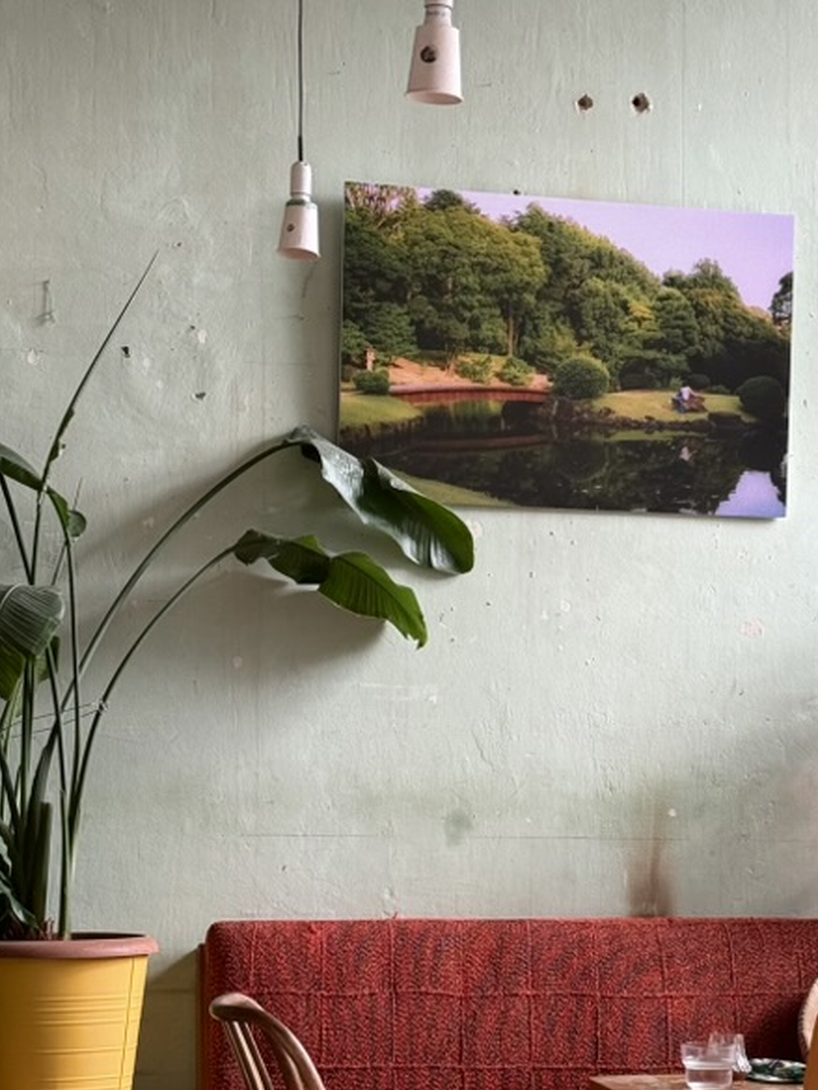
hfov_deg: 17.5
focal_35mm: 84
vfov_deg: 23.2
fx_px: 2646
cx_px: 600
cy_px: 715
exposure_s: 1/190
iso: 80
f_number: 1.78
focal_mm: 6.76
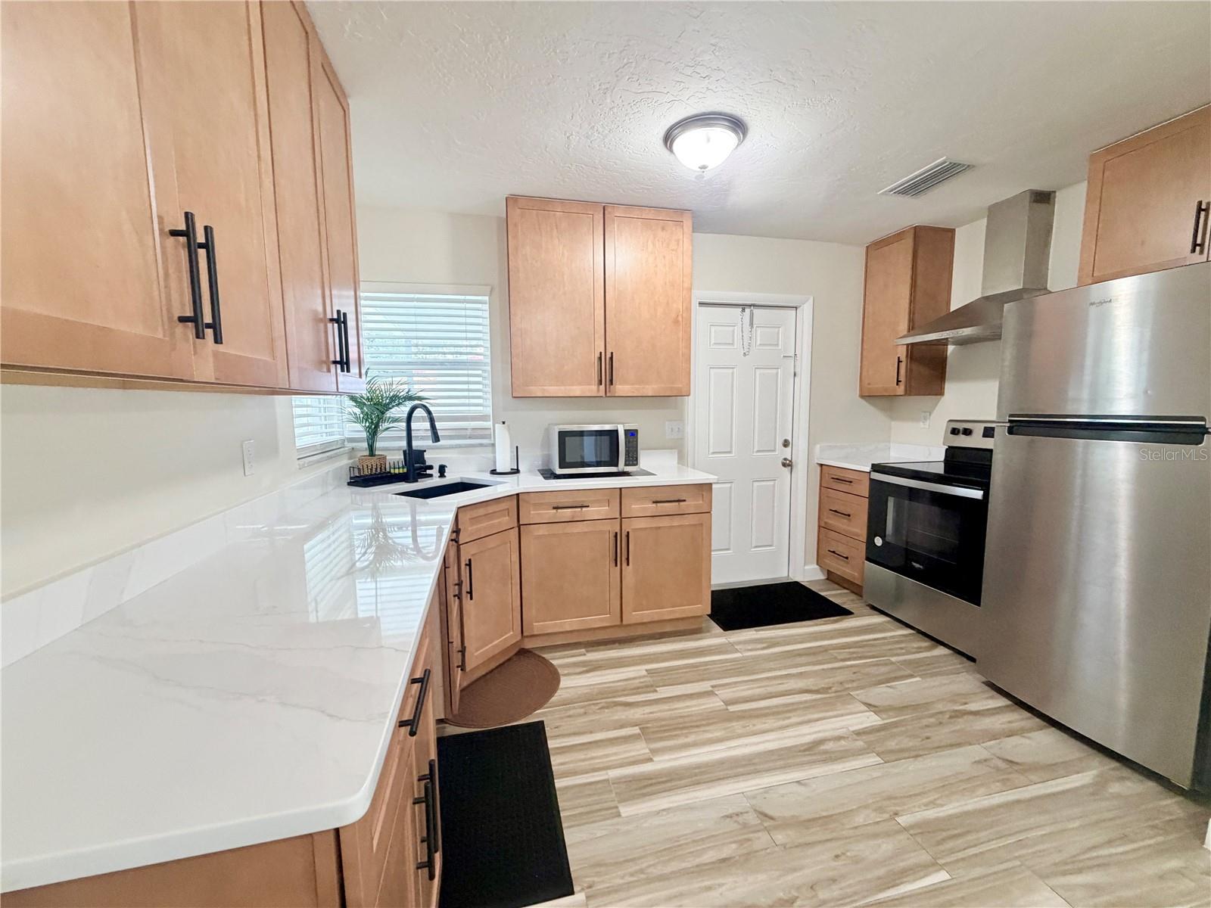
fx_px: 490
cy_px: 454
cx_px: 606
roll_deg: +1.1
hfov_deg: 102.1
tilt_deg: -6.3
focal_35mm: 14
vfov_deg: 85.7
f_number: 2.2
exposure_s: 1/60
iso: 320
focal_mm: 2.22
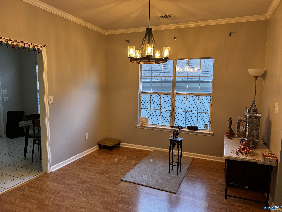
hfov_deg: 71.6
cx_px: 141
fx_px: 196
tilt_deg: -5.5
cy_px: 106
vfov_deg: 56.8
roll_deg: +0.2
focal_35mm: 24
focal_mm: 6.76
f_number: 1.78
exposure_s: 1/120
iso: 160
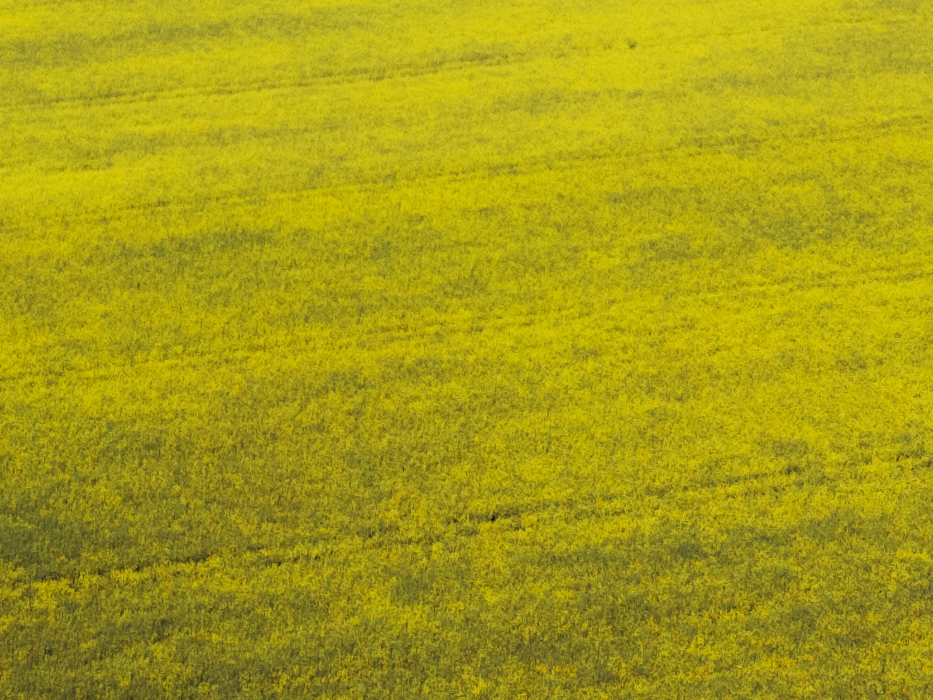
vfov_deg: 10.0
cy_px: -919
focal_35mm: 131
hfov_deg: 15.0
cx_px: 301
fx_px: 3531
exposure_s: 1/80
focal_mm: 6.7
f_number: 1.7
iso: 100
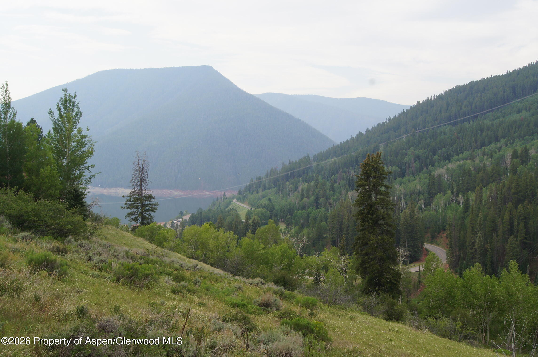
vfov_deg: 36.8
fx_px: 537
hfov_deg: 53.2
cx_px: 269
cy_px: 178
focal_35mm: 36
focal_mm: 24
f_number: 13
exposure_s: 1/80
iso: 100
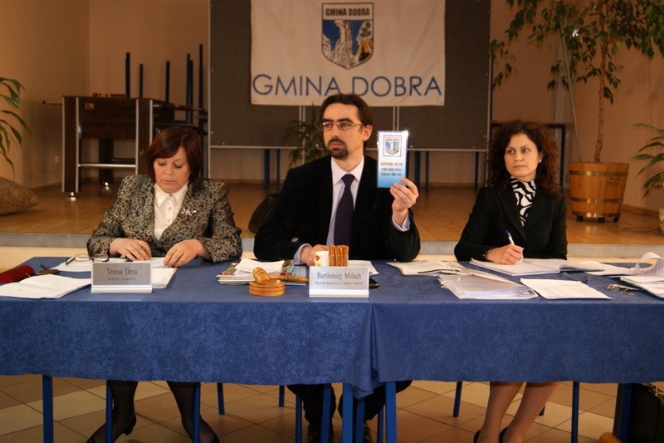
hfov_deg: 46.4
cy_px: 222
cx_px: 332
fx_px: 774
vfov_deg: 31.9
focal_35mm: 42
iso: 400
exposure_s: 1/60
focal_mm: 28
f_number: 4.5
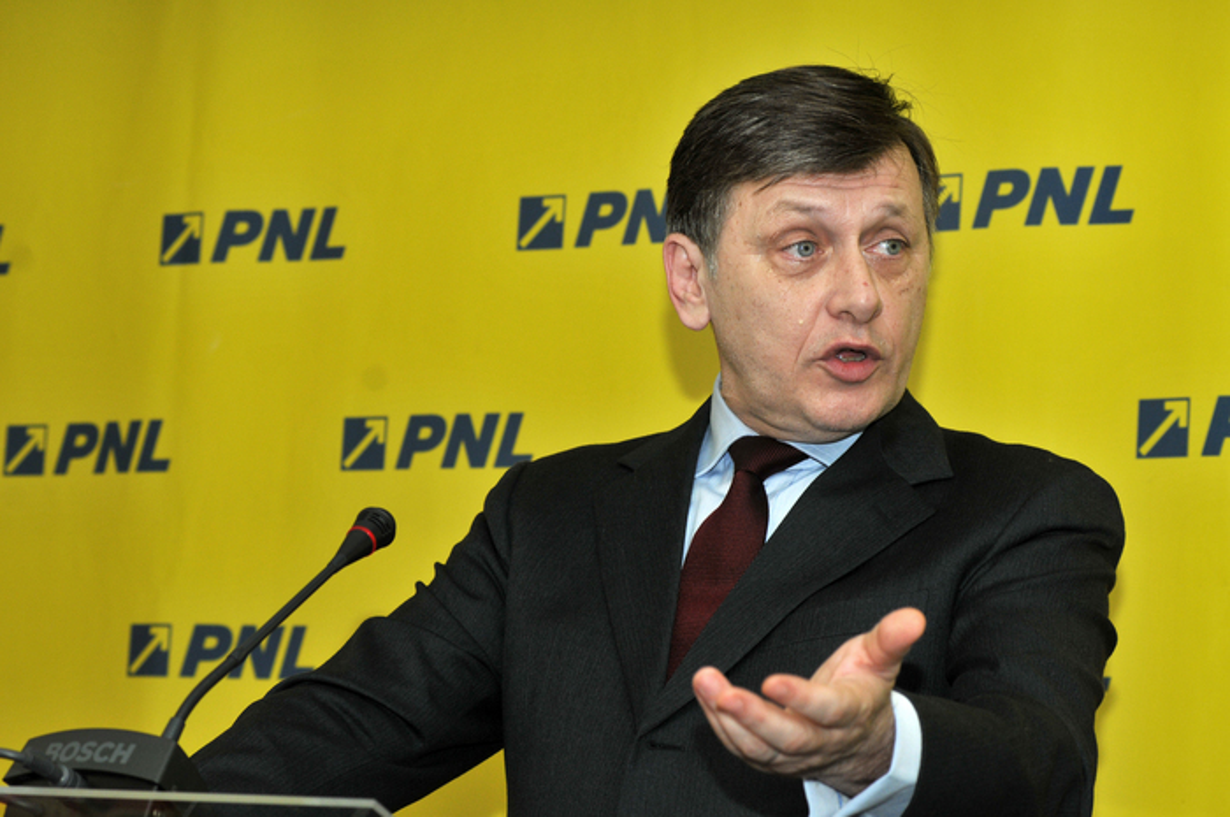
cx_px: 615
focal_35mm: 120
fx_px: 4095
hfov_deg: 17.1
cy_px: 408
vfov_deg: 11.4
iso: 400
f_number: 5.6
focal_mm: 80
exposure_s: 1/250
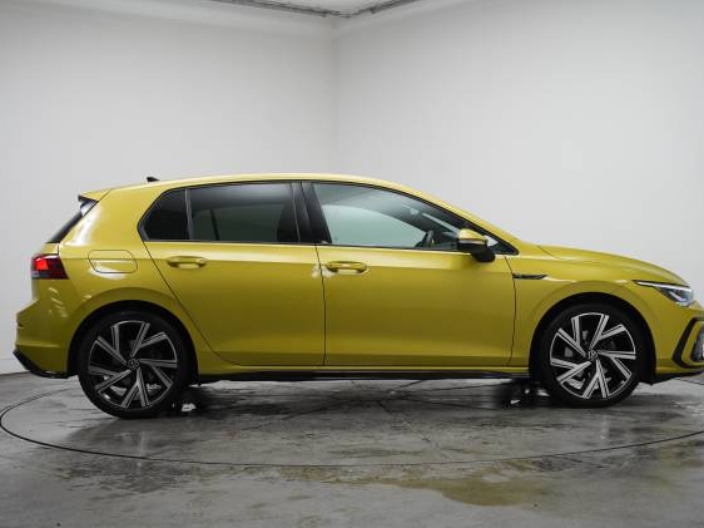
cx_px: 362
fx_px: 946
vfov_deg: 31.1
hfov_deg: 40.8
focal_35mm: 47
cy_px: 266
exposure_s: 1/160
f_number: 4
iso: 1250
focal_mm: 42.5
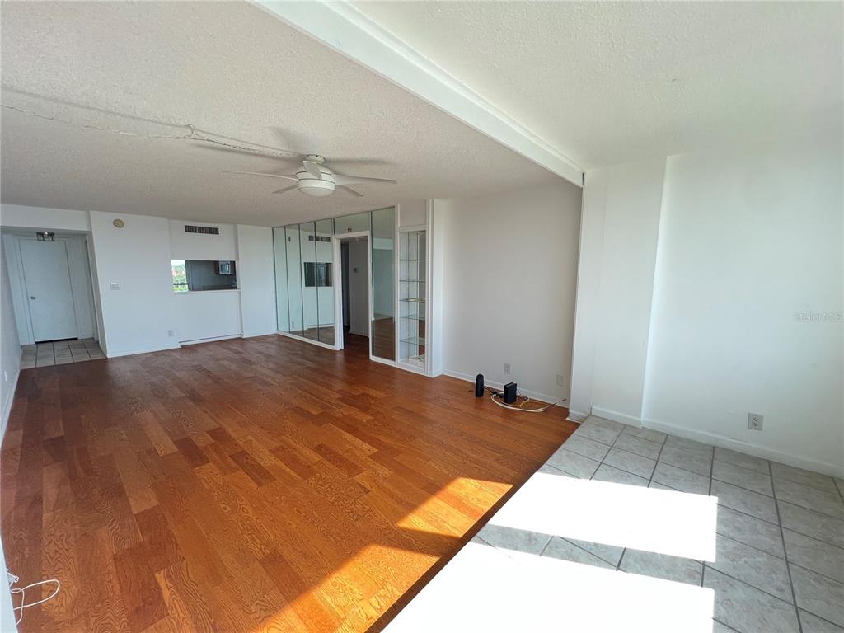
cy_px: 316
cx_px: 422
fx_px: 317
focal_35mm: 13
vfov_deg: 89.9
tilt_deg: -8.3
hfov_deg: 106.2
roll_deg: -0.2
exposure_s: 1/99
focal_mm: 1.57
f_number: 1.8
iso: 80
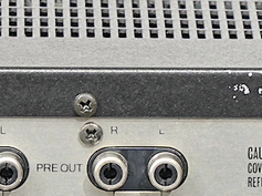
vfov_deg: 1.2
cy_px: 210
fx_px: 9197
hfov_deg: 1.6
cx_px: -53
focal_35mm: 1217
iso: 200
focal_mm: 53.8
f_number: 5.8
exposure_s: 1/1.6
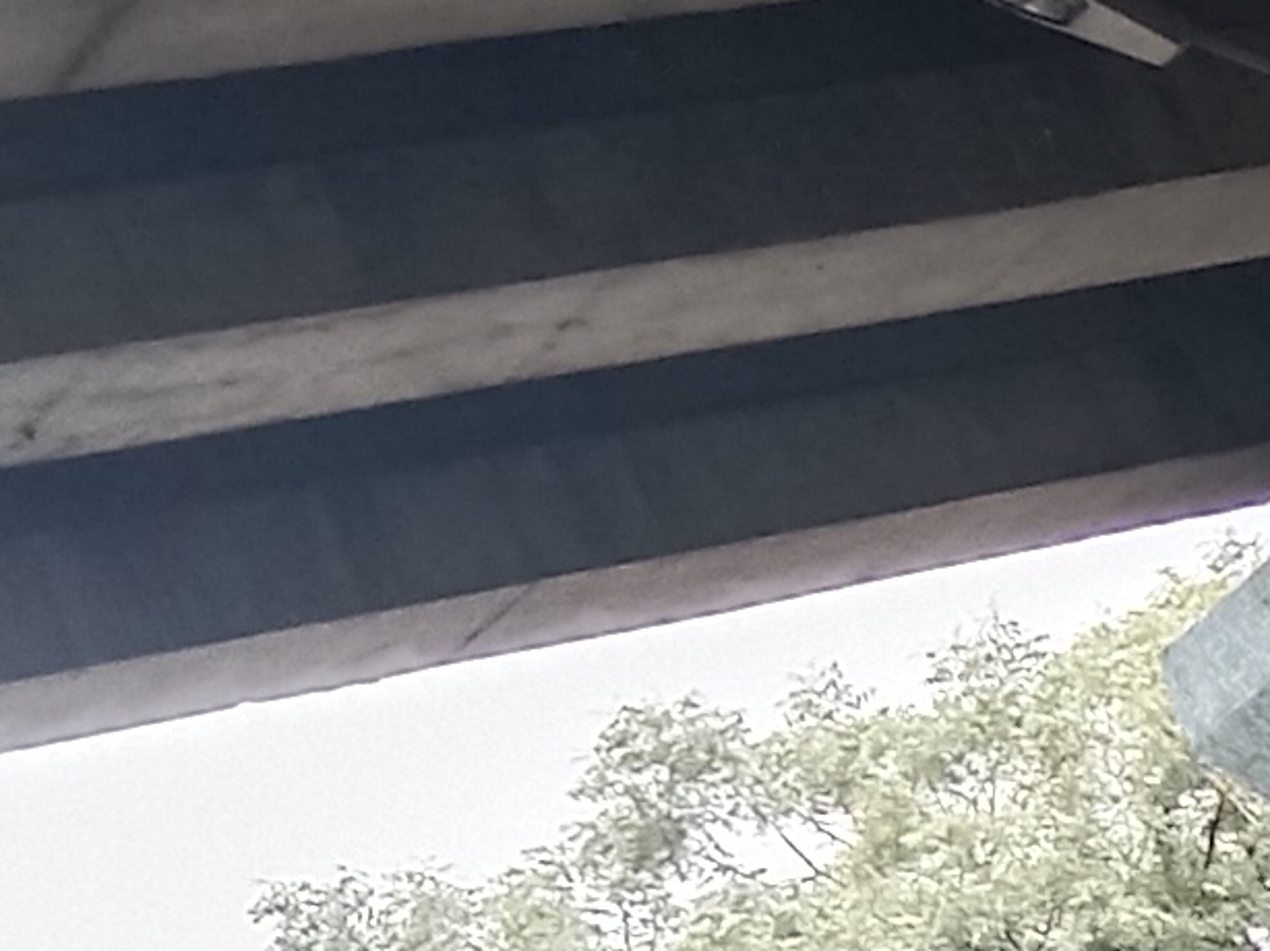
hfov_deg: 8.6
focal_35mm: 183
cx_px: 4085
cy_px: 2409
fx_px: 6711
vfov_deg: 7.5
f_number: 2.2
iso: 100
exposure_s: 1/166
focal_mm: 3.65
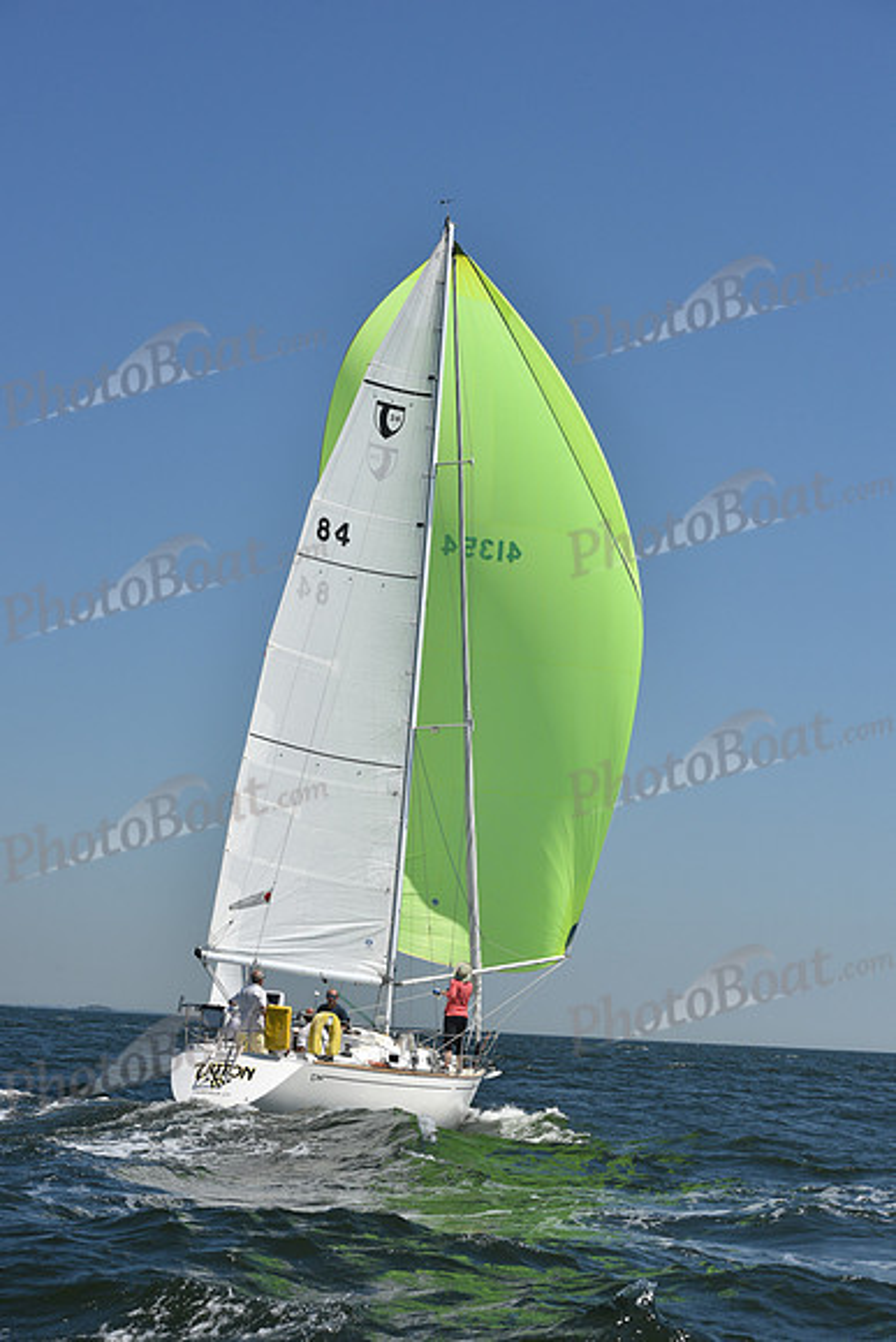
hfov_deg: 19.5
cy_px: 671
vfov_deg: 28.8
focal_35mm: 70
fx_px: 2612
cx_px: 448
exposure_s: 1/1250
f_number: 9
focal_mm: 70
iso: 250
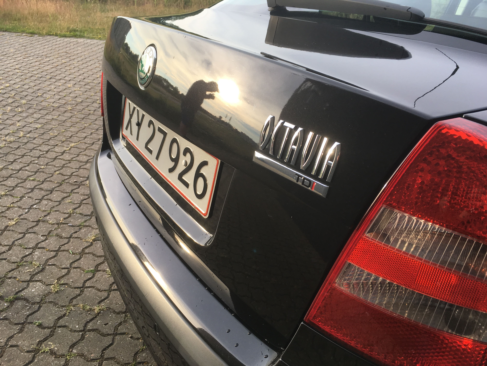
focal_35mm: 29
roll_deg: -0.9
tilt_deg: -27.0
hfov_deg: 61.7
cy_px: 183
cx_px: 244
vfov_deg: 48.2
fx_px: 408
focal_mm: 4.15
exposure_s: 1/234
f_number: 2.2
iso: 25
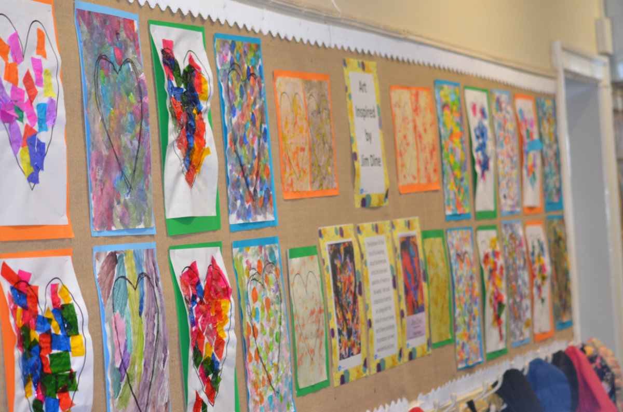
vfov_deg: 13.0
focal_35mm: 105
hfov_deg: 19.5
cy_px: 206
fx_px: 1813
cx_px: 312
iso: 800
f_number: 4
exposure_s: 1/60
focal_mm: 70
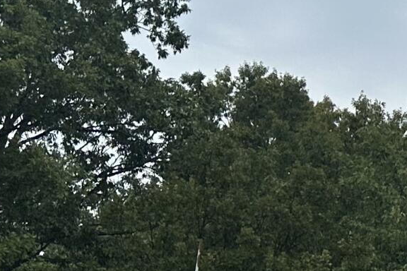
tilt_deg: +16.4
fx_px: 1470
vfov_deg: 10.5
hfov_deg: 13.3
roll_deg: +0.5
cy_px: 271
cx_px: 847
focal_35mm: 130
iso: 80
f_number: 1.78
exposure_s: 1/3058
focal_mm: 6.86
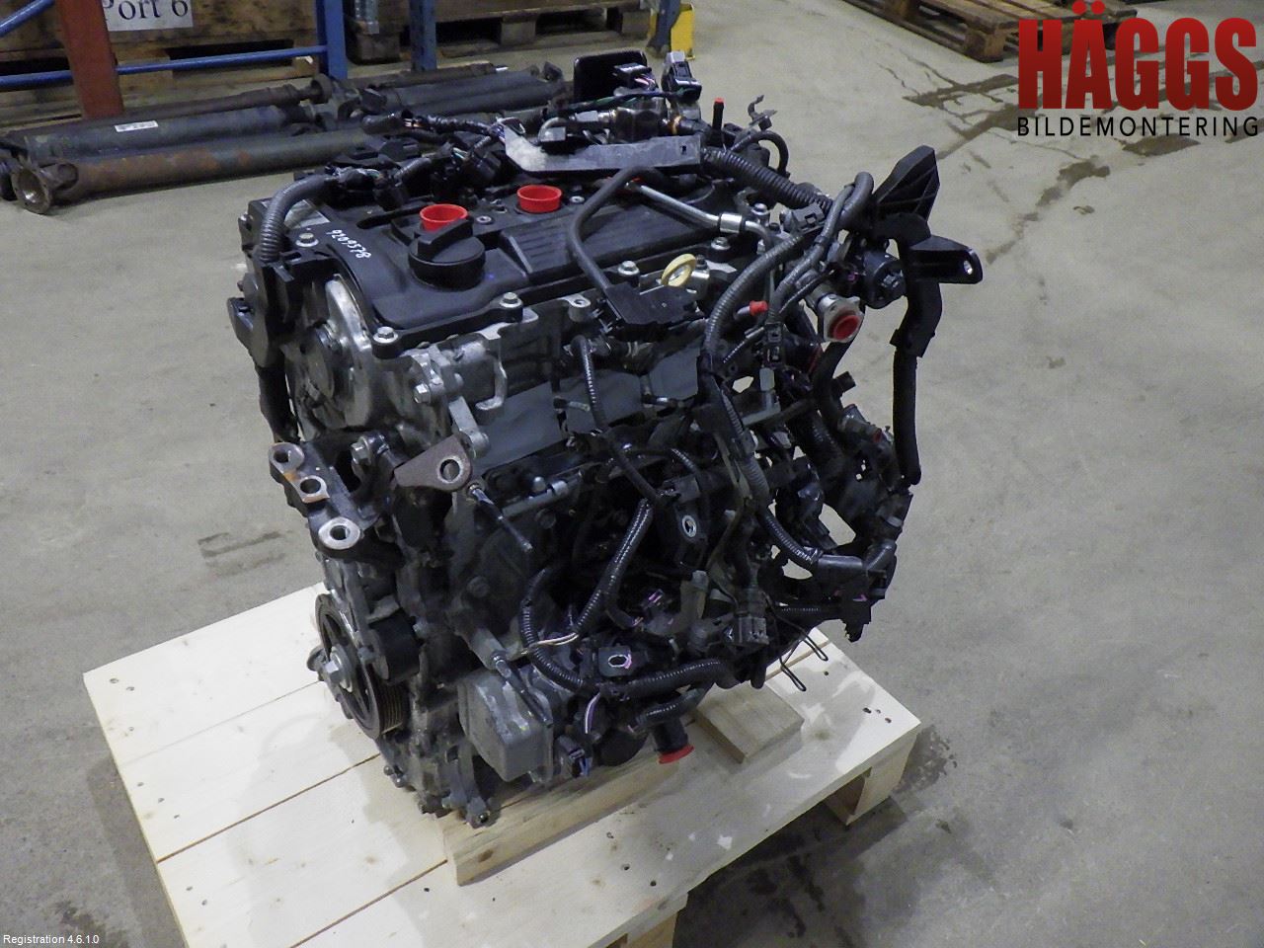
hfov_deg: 63.4
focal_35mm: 28
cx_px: 632
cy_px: 474
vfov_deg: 49.7
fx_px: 1022
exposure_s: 1/60
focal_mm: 5
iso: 1000
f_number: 3.5
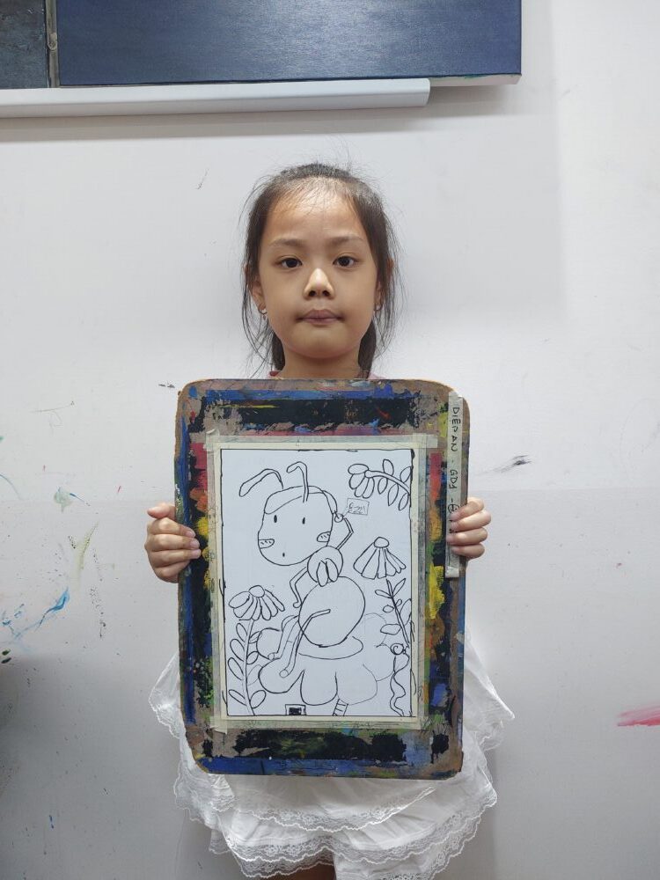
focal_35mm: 25
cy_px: 440
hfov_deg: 54.9
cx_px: 330
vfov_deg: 69.4
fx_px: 636
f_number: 1.8
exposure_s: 1/100
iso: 64
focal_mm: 5.23
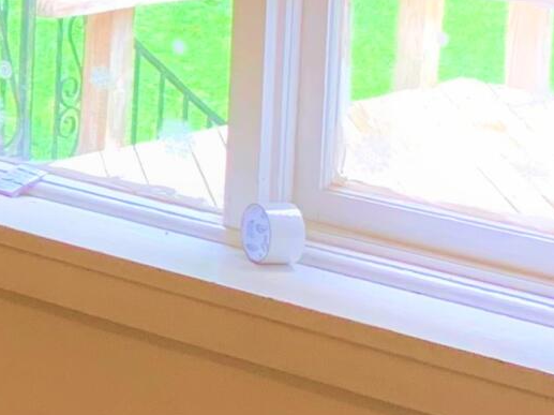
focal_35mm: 151
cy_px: -31
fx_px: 2415
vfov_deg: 9.7
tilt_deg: -7.3
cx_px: -850
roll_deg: +0.2
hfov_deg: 10.8
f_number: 1.8
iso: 100
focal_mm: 4.25
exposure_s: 1/76
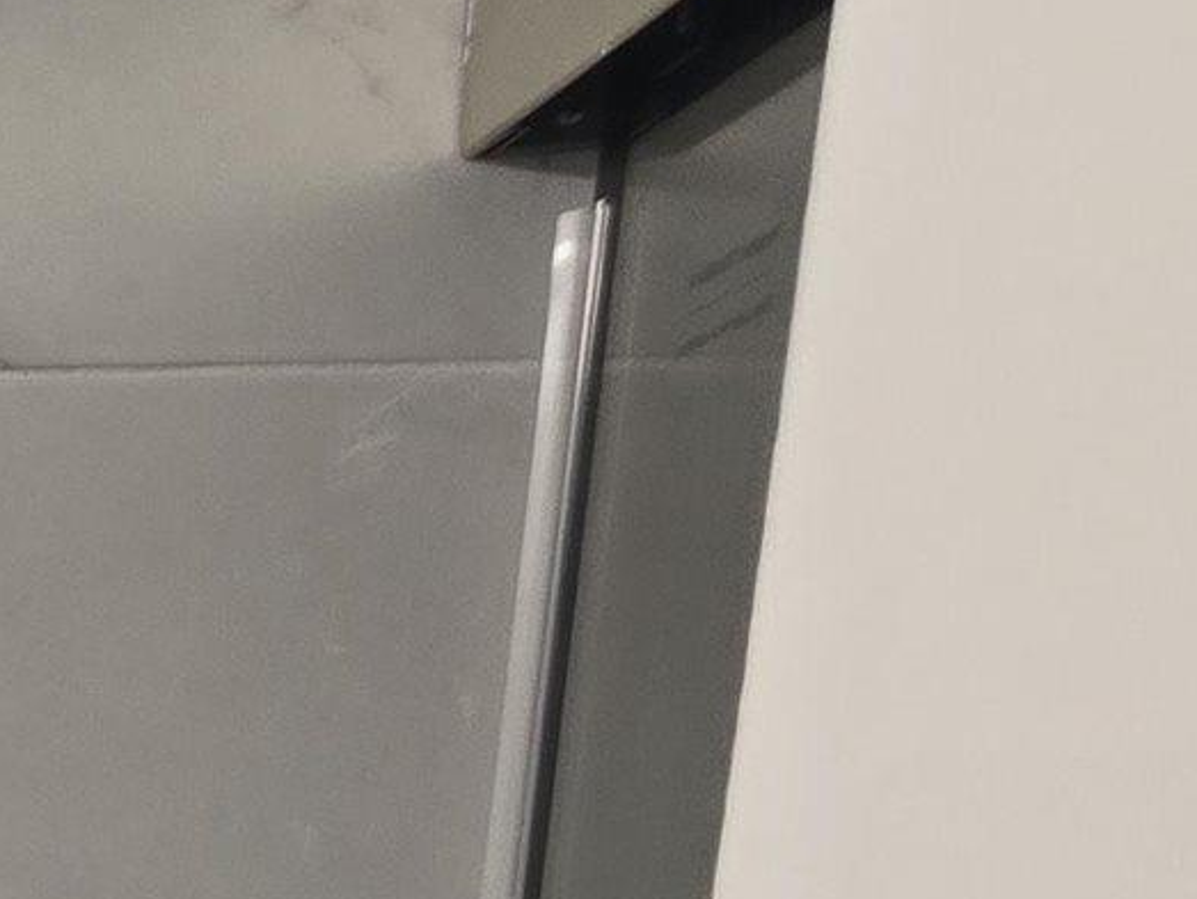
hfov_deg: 10.9
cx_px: -2149
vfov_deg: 9.6
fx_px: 4671
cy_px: 2233
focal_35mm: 135
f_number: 1.7
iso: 100
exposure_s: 1/120
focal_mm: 6.3
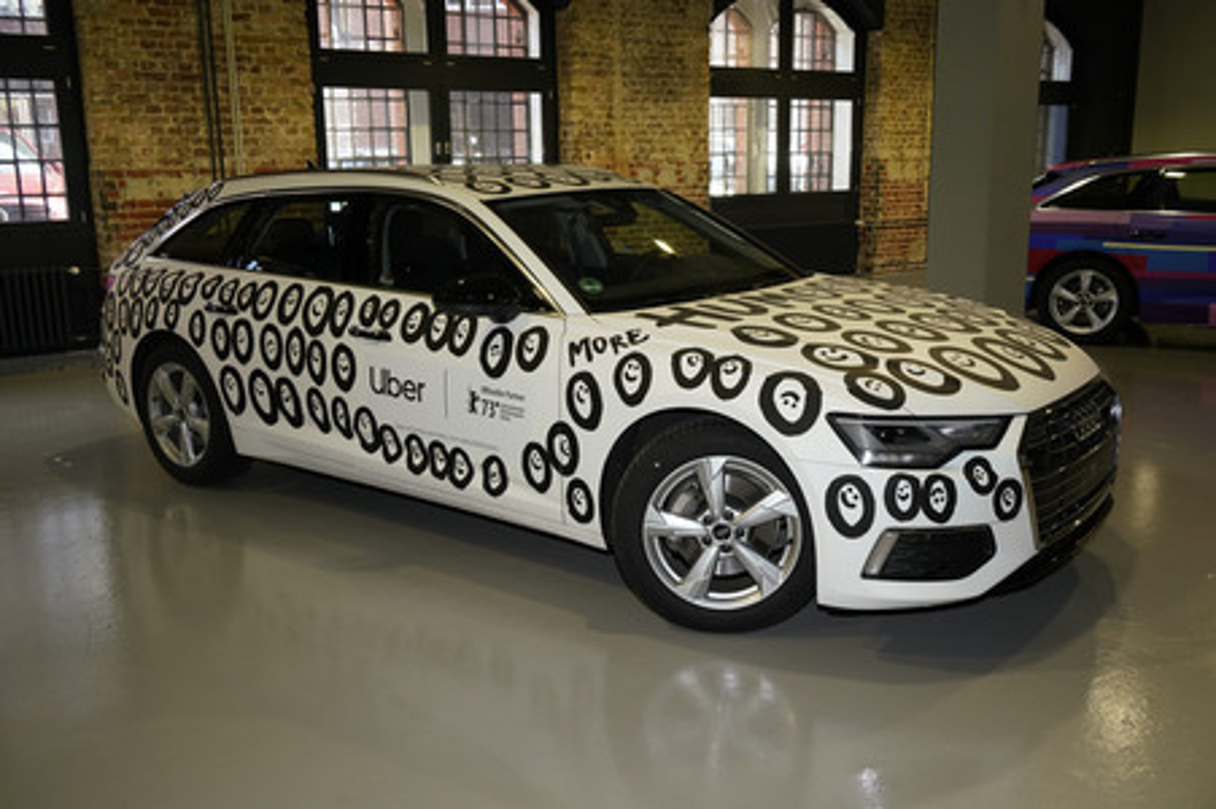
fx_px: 1114
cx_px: 608
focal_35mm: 33
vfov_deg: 39.9
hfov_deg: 57.3
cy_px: 404
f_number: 8
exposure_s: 1/125
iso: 1600
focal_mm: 33
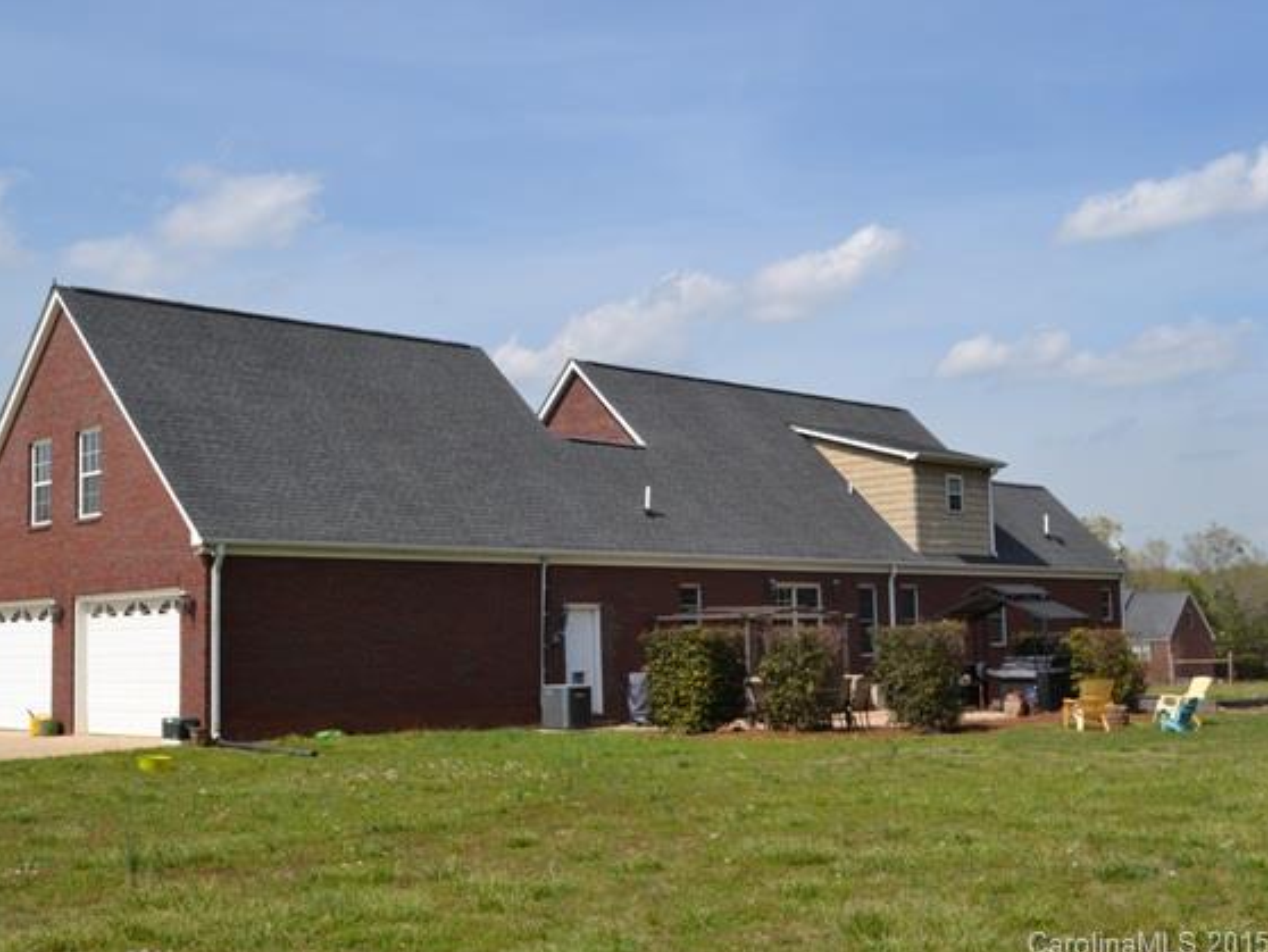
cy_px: 481
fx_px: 1576
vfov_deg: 33.6
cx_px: 561
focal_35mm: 43
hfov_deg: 43.8
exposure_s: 1/250
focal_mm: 26
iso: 100
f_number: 8
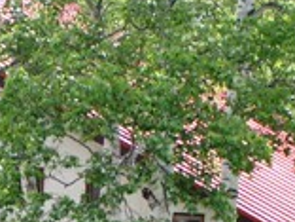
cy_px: 290
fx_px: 1764
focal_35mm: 207
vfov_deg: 7.1
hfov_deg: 9.5
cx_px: 15
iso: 50
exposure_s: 1/100
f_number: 5.6
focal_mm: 11
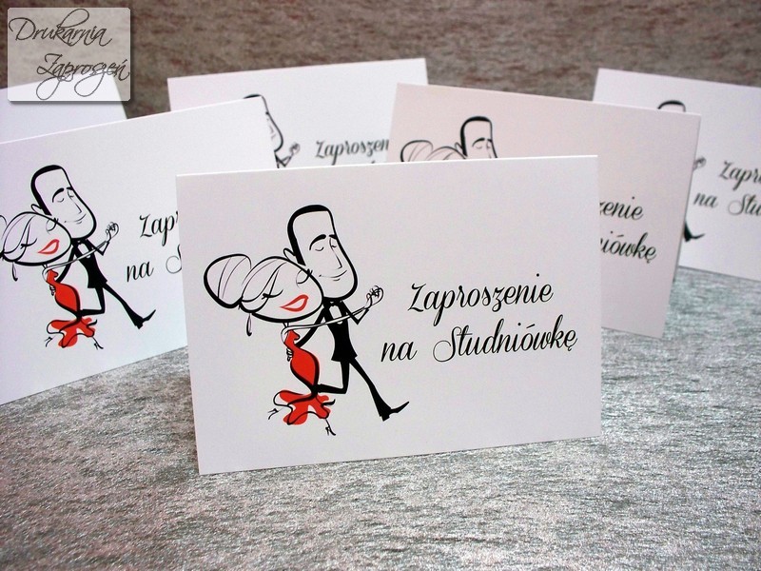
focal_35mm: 36
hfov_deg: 51.4
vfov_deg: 39.7
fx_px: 791
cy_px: 286
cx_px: 380
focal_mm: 7.54
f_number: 2.8
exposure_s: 1/60
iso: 200
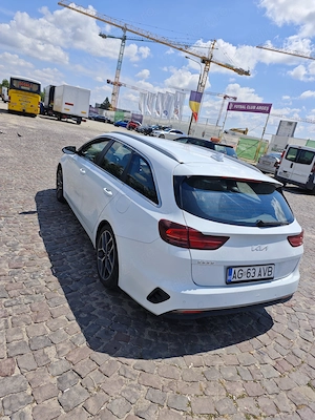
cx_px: 158
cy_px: 210
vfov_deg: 73.9
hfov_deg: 58.9
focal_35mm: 23
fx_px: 279
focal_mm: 6.55
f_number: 1.6
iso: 50
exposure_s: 1/3883
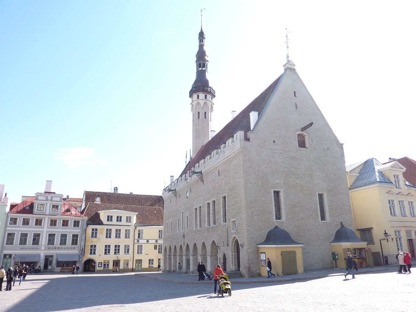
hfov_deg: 69.4
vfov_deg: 54.9
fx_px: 300
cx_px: 208
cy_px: 156
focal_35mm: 25
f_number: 4
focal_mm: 4.1
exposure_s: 1/250
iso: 80
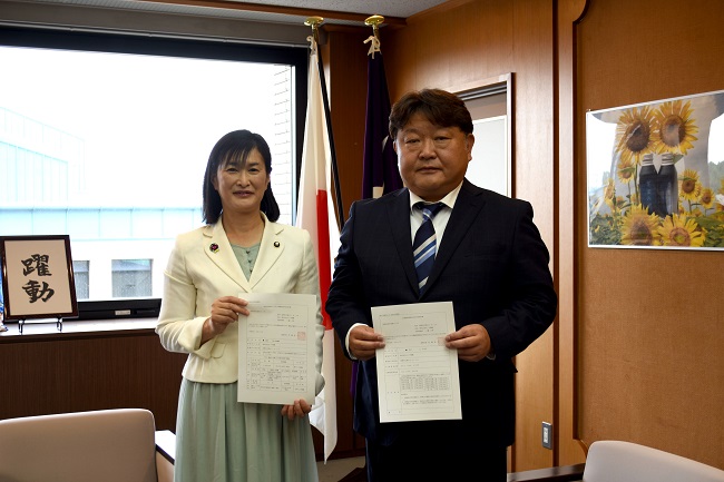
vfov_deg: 28.1
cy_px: 241
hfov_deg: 41.1
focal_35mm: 48
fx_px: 965
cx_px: 362
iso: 200
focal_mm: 32
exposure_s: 1/40
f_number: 4.8
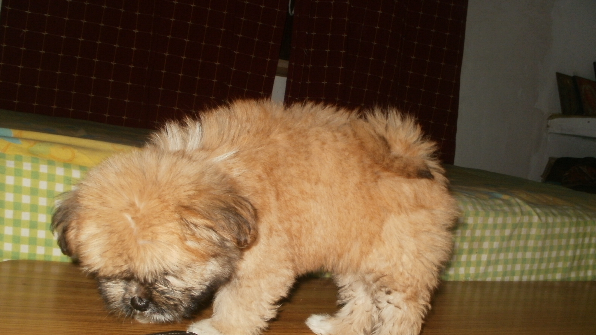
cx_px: 303
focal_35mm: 41
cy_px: 201
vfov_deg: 28.9
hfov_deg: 49.4
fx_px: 648
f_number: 3.5
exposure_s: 1/30
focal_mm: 6.3
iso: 125
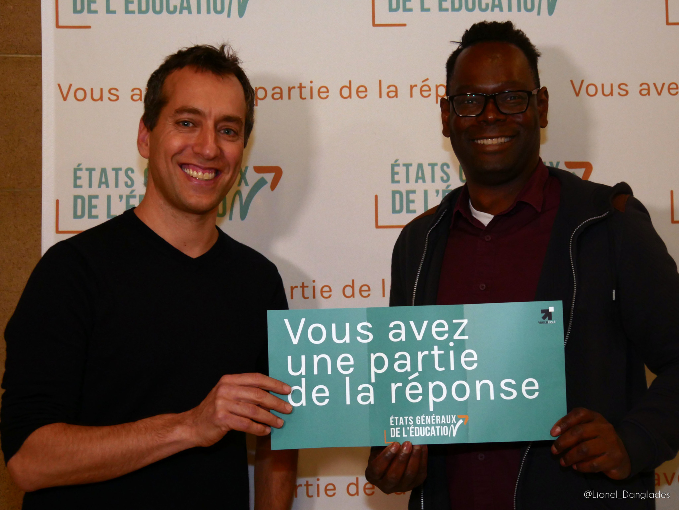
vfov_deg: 24.4
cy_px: 255
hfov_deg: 32.2
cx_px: 340
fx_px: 1177
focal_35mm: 60
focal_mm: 30
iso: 1600
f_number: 4.4
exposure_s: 1/60
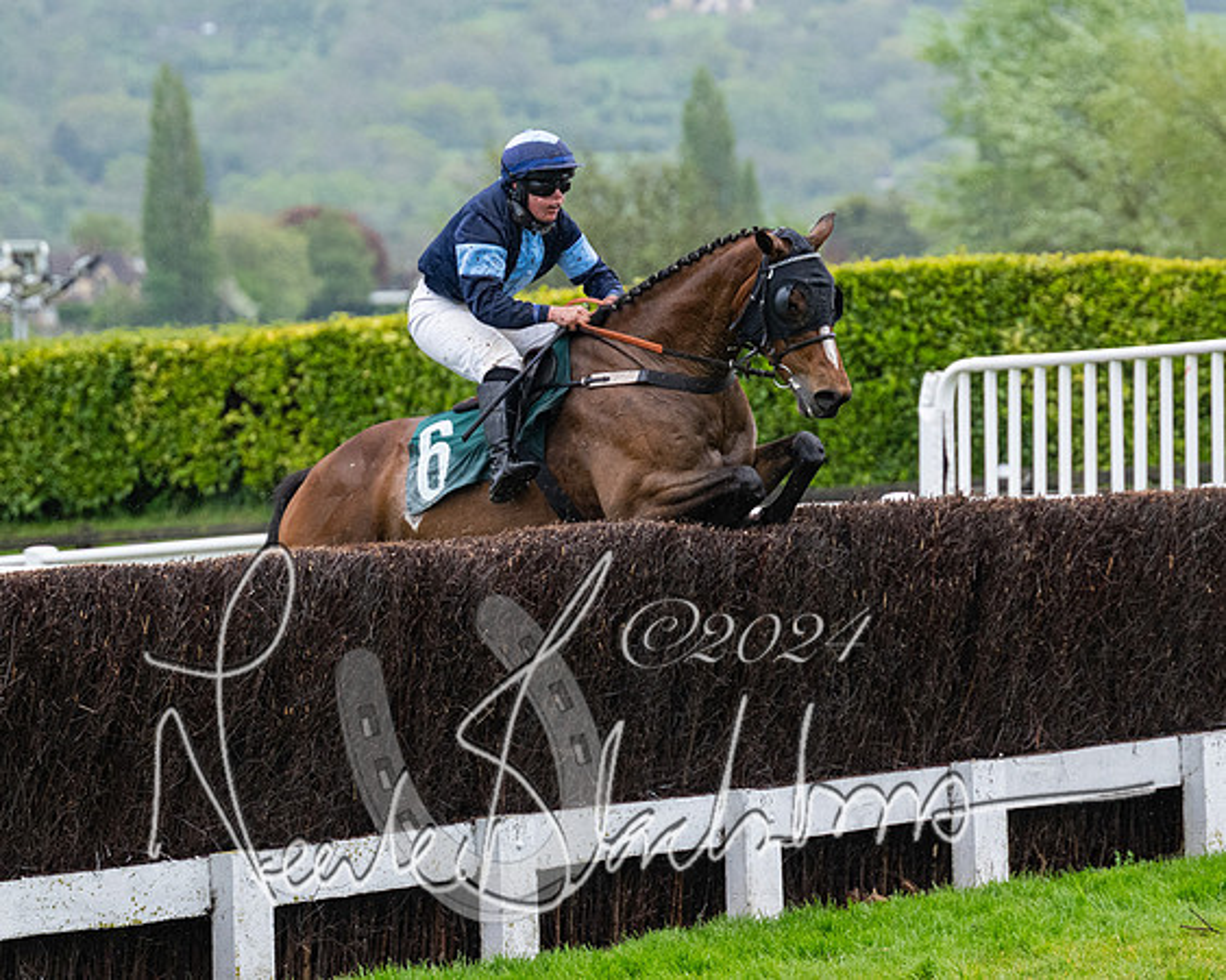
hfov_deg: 7.9
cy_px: 490
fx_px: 8868
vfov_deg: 6.3
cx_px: 646
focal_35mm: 244
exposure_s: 1/1250
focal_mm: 145
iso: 1000
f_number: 4
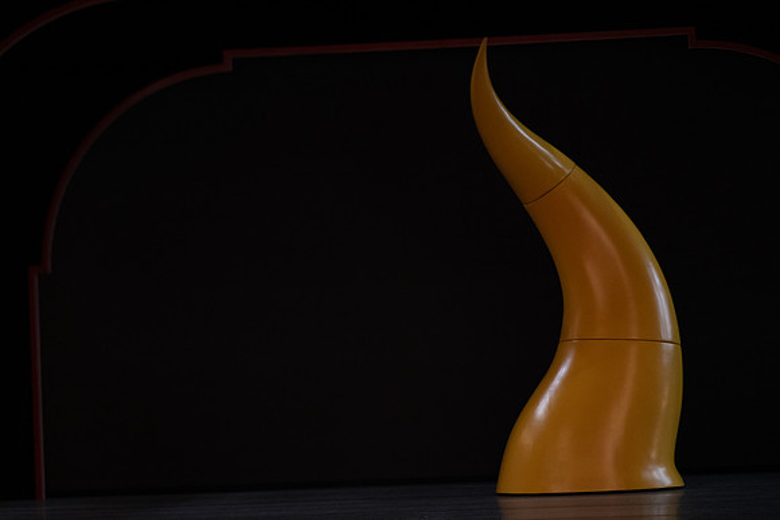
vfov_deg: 13.7
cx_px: 390
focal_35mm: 100
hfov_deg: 20.4
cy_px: 260
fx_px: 2167
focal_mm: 100
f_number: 2.8
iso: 3200
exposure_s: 1/30
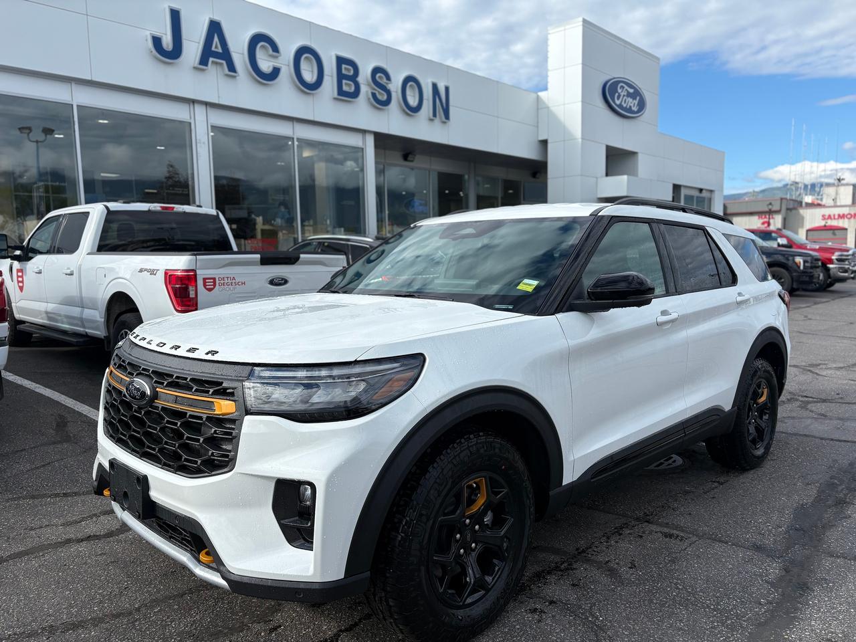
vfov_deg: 53.1
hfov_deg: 67.3
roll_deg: +1.3
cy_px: 321
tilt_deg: -5.9
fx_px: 643
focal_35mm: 26
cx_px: 428
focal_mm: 5.96
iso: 50
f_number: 1.6
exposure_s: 1/2865
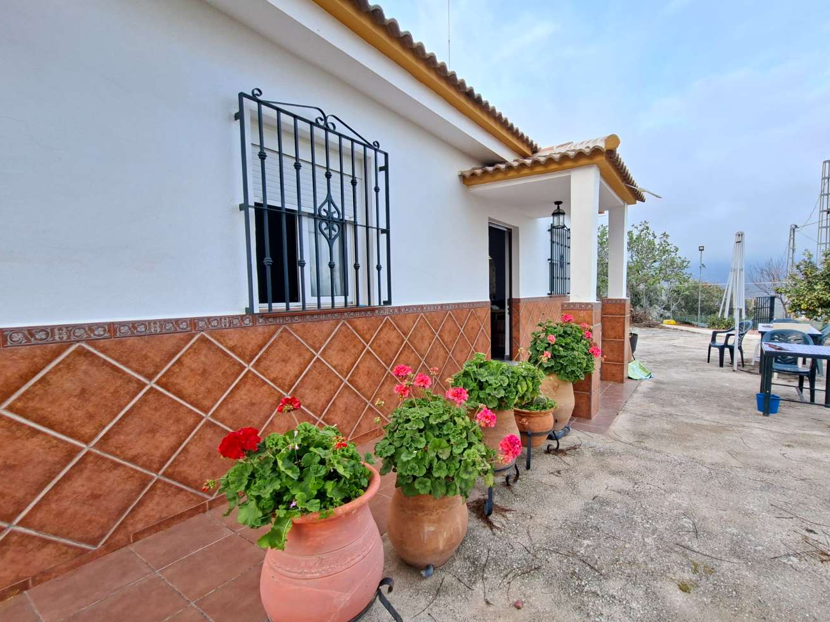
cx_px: 472
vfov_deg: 81.7
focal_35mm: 15
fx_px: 360
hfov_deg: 97.6
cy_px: 318
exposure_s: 1/50
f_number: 2.2
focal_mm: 1.74
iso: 50
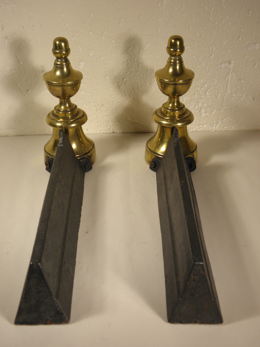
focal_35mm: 44
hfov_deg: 32.9
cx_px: 130
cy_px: 174
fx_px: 441
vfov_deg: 42.9
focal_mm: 7.9
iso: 100
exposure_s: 1/50
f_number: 3.9
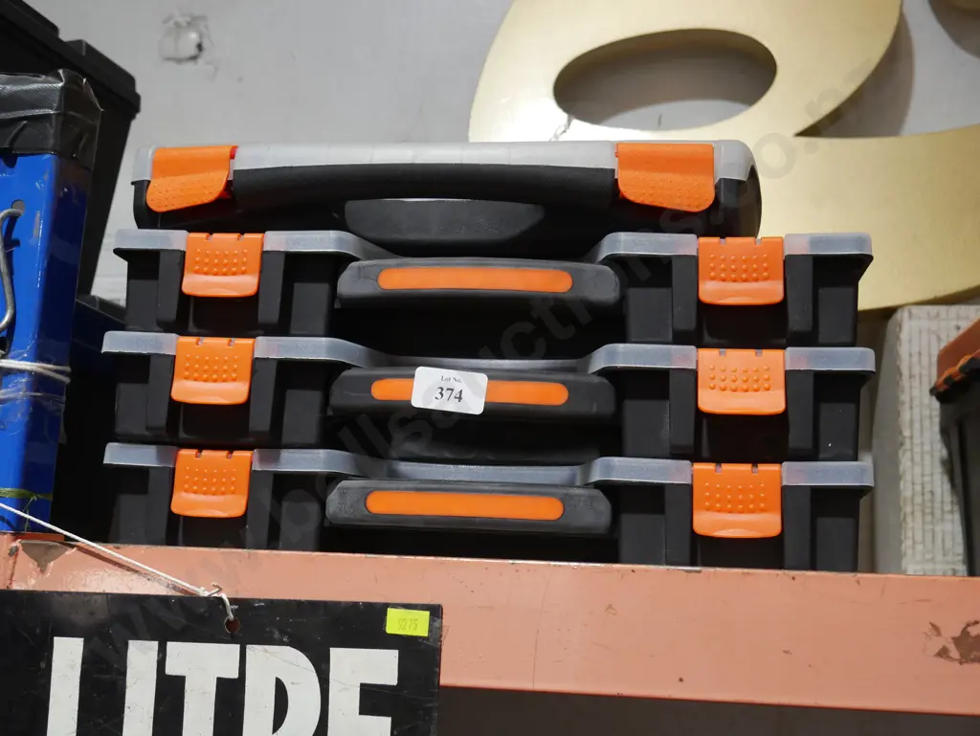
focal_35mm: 42
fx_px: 1190
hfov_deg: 44.8
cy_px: 368
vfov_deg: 34.4
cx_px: 490
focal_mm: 21
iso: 640
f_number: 4.6
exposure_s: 1/60
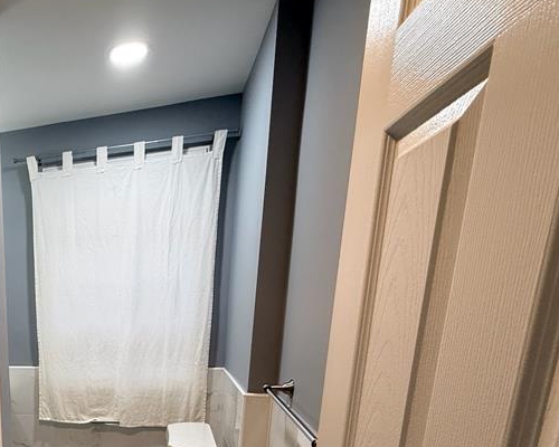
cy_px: 413
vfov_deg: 45.9
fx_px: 463
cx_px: 23
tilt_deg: -13.2
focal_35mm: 28
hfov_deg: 52.0
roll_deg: +2.3
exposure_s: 1/120
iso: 200
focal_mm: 2.22
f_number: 2.2
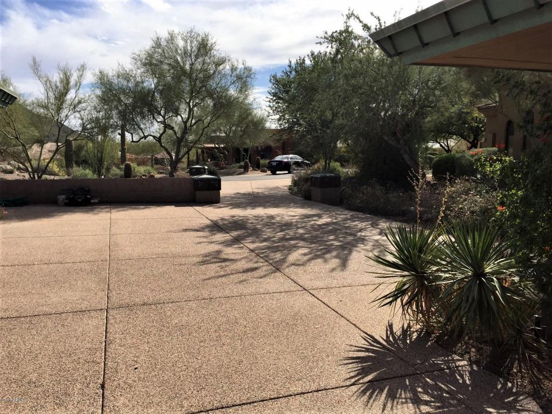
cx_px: 276
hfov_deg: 61.7
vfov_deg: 48.2
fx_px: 462
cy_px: 207
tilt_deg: -7.1
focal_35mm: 29
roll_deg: -0.3
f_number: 2.2
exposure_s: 1/2475
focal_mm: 4.15
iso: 32
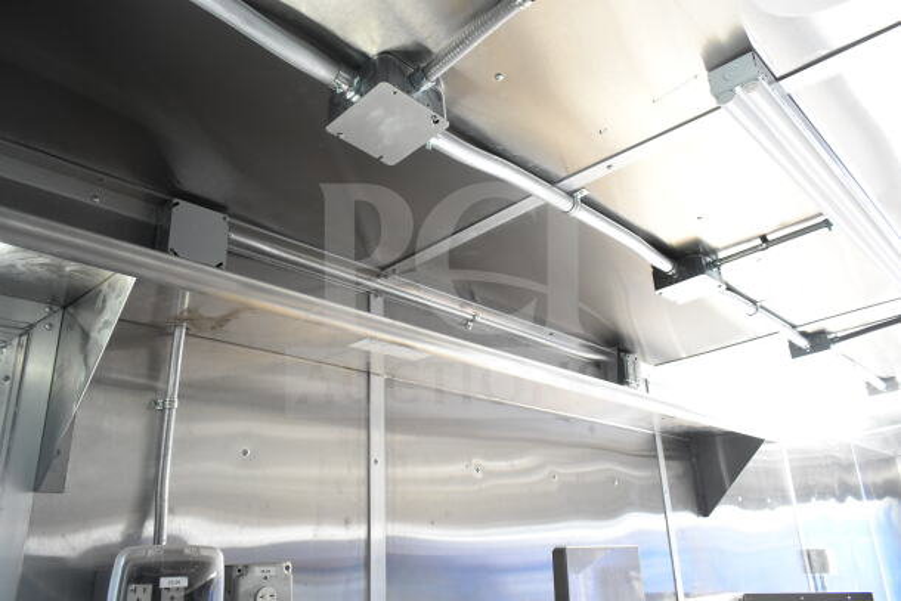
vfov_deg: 48.0
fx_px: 676
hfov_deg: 67.4
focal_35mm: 27
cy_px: 300
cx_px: 450
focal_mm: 18
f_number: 5
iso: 1600
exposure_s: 1/60
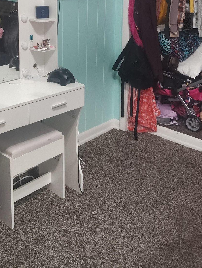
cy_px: 29
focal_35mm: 50
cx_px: 69
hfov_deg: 29.0
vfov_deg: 35.9
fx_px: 388
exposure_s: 1/60
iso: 1172
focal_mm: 5.56
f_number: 1.8
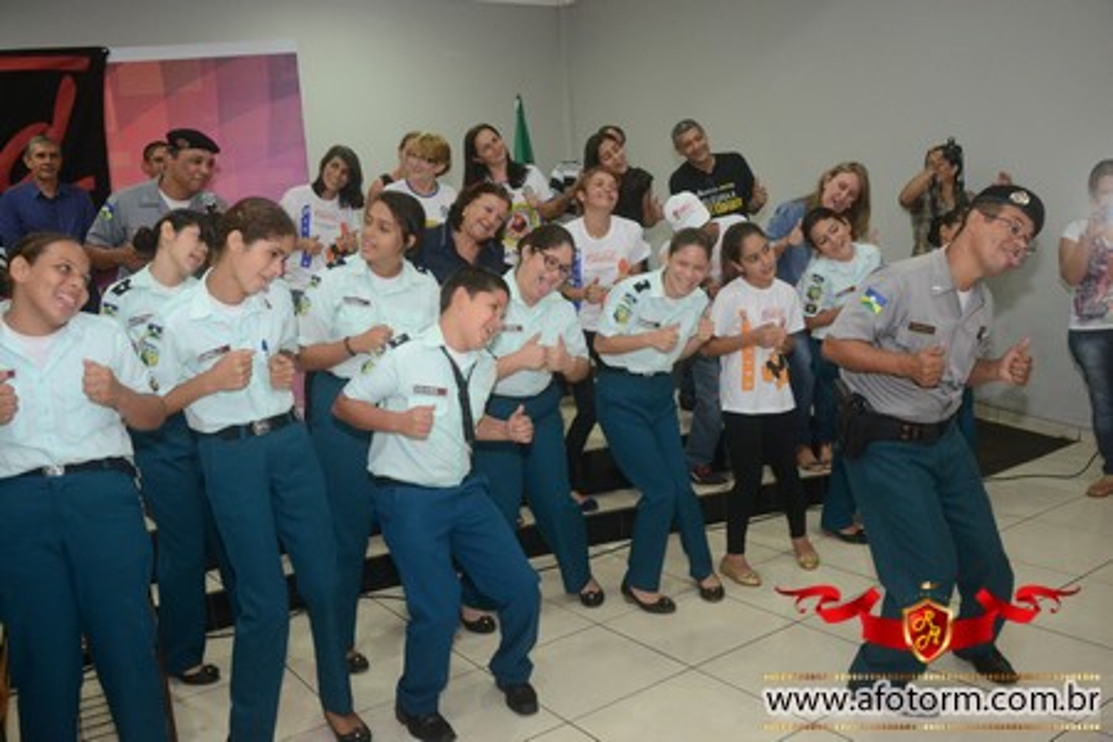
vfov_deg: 40.0
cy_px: 371
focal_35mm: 33
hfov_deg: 57.2
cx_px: 556
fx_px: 1020
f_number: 3.8
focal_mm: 22
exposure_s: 1/100
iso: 1600
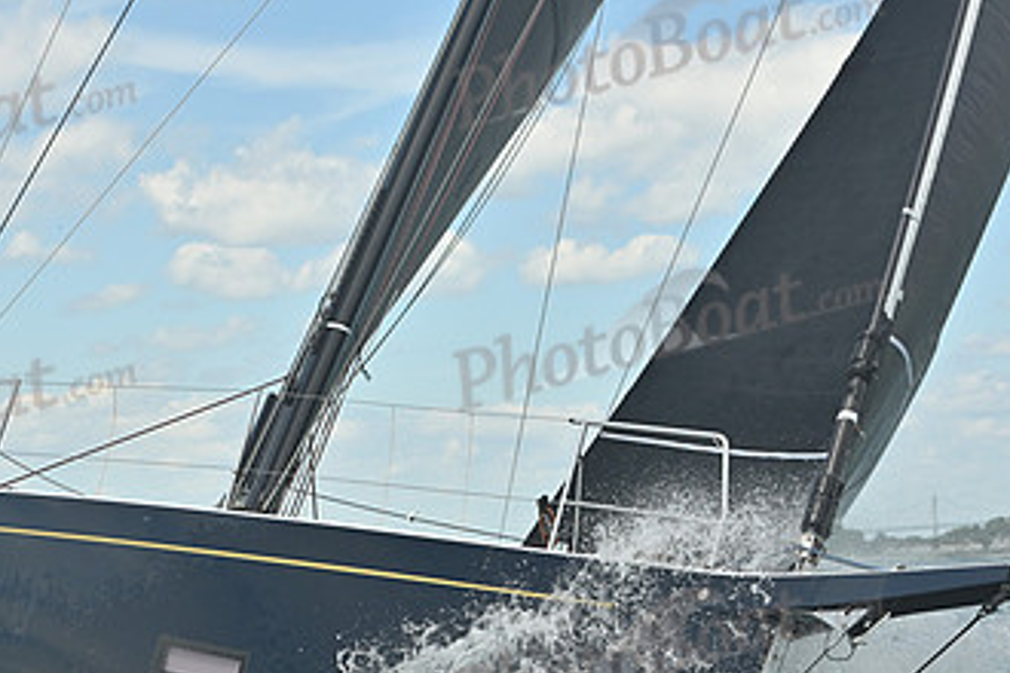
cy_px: 534
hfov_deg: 14.9
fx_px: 3843
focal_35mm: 137
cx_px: 297
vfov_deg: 10.0
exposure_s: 1/1250
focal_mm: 78
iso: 250
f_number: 8
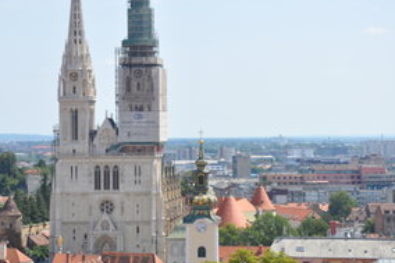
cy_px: 121
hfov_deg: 15.7
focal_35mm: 131
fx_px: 1436
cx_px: 195
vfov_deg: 10.5
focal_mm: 62
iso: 200
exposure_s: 1/400
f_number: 10
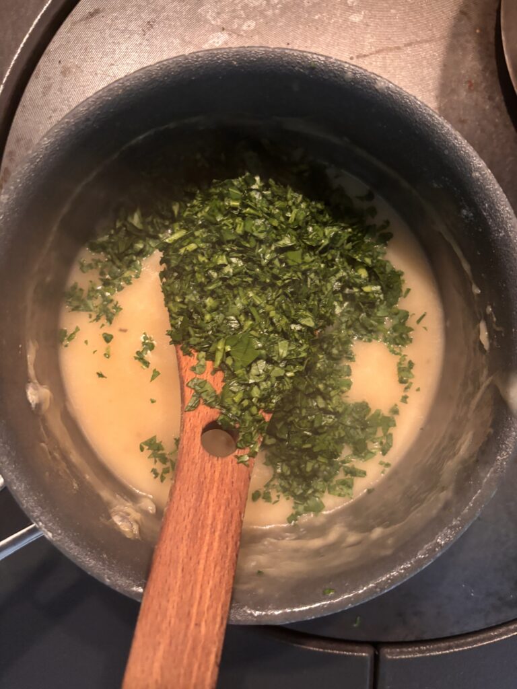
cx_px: 258
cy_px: 344
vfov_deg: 67.3
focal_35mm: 26
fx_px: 518
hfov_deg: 53.1
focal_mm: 5.96
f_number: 1.6
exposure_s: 1/25
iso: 500
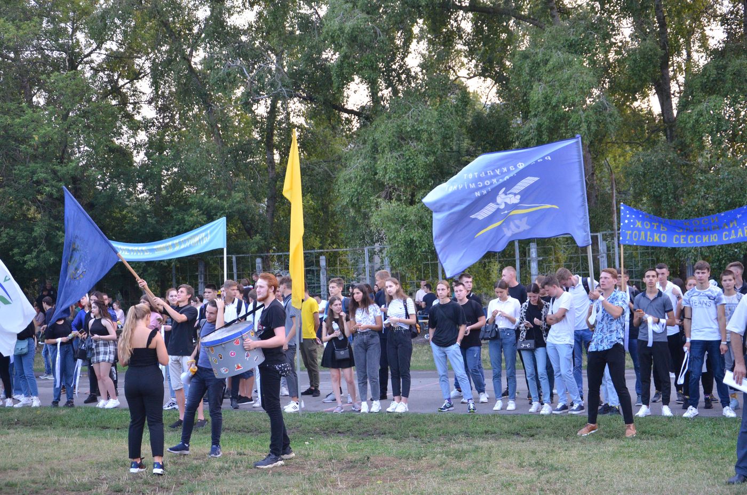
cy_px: 248
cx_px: 374
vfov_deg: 26.4
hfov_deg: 39.0
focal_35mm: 51
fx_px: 1056
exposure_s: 1/320
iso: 1250
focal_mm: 34
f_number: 4.2
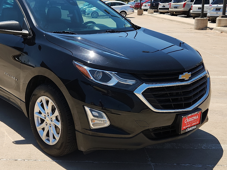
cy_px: 70
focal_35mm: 33
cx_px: 71
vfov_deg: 42.8
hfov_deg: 53.9
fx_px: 216
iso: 50
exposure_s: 1/1429
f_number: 1.8
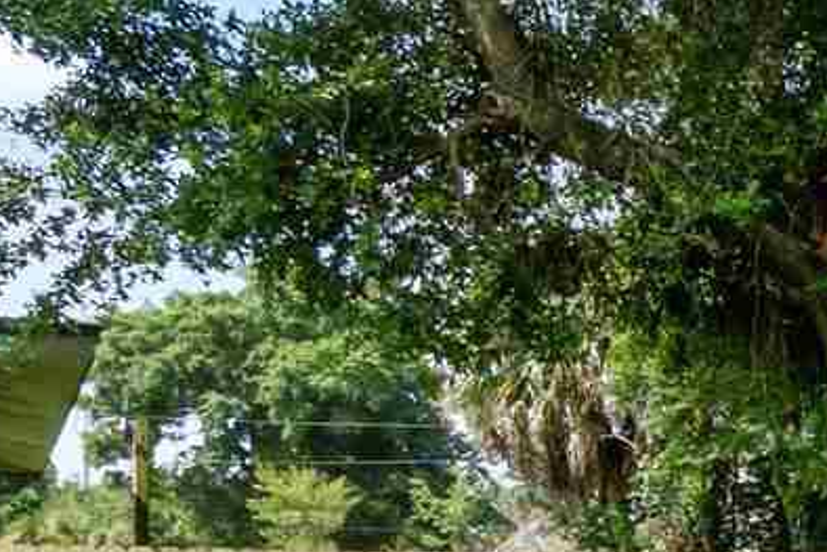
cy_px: 658
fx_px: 1792
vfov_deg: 16.8
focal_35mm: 78
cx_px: 1488
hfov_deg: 19.5
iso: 320
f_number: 9
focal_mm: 10
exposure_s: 1/500
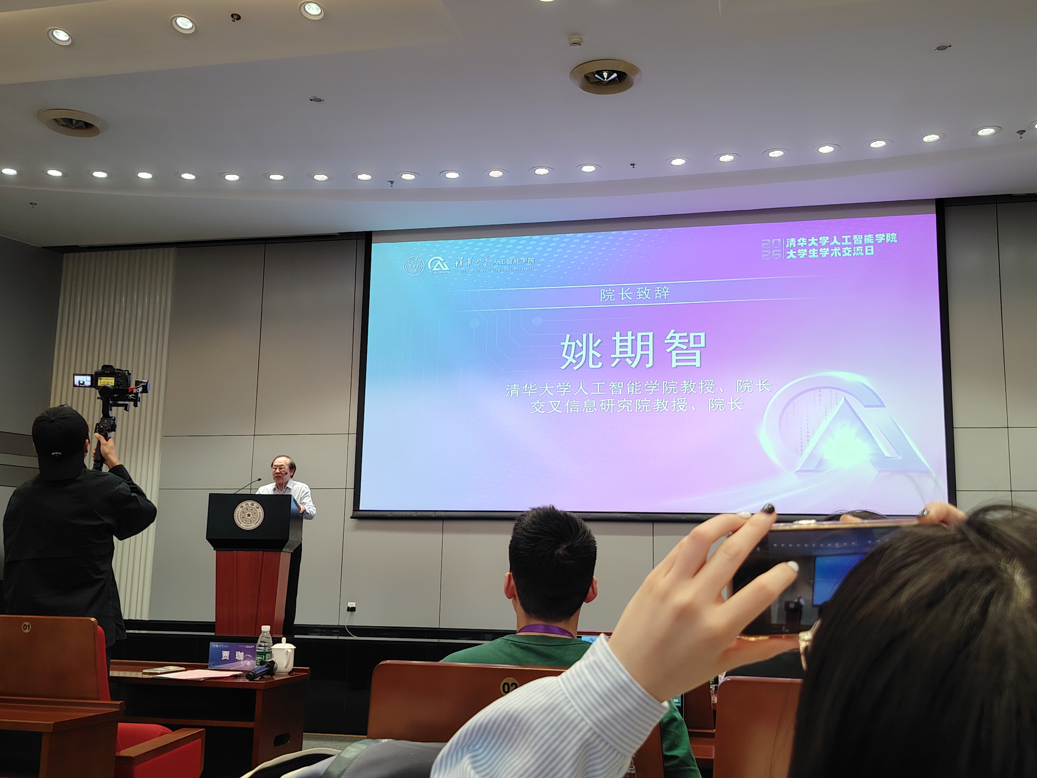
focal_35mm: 37
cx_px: 518
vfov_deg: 38.7
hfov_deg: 50.1
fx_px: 1108
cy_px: 389
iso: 303
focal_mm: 5.25
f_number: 1.75
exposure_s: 1/50
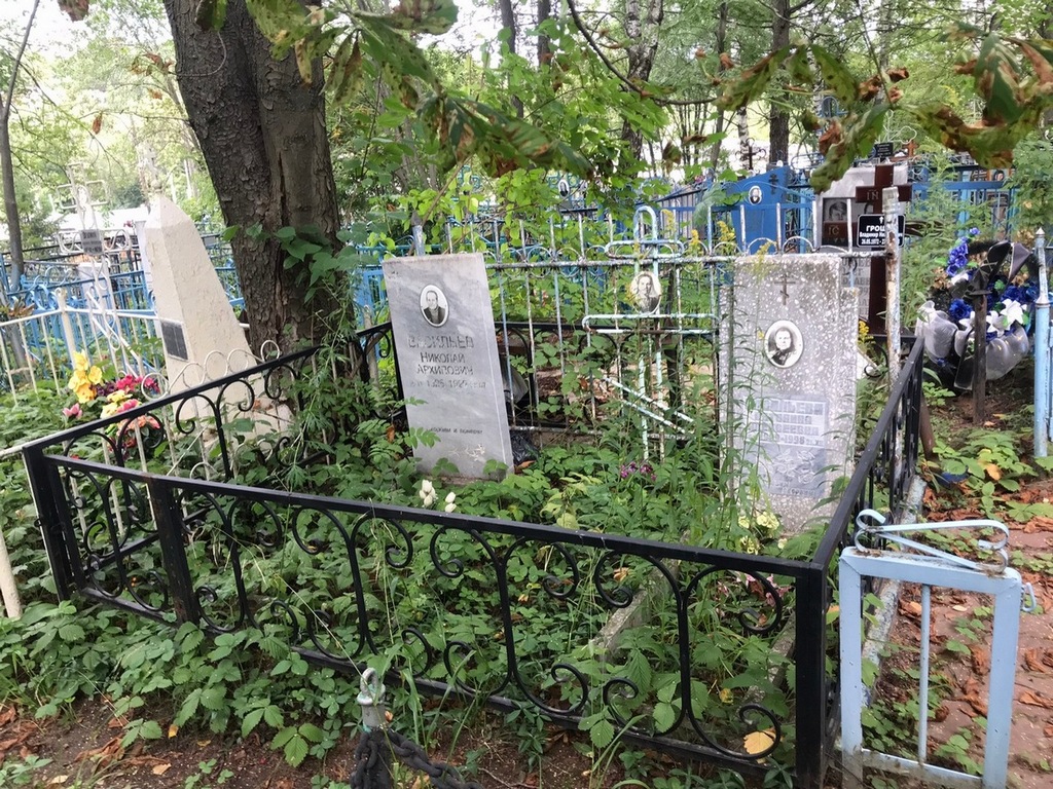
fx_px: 852
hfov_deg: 63.4
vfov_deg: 49.7
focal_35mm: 28
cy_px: 394
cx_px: 526
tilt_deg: -18.3
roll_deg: +2.6
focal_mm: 3.99
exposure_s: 1/100
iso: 40
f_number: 1.8
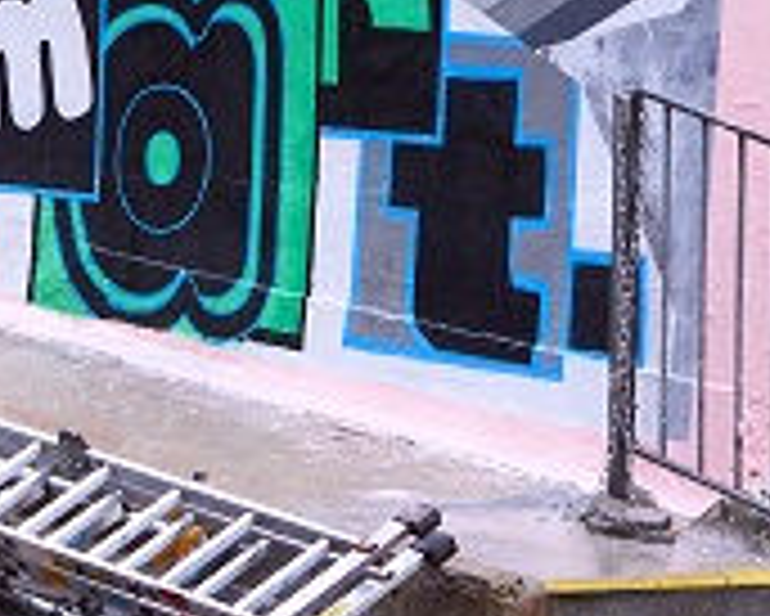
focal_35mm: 250
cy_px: -40
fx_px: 5701
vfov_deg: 6.2
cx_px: 270
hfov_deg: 7.7
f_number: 5.6
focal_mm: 38
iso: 640
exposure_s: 1/30
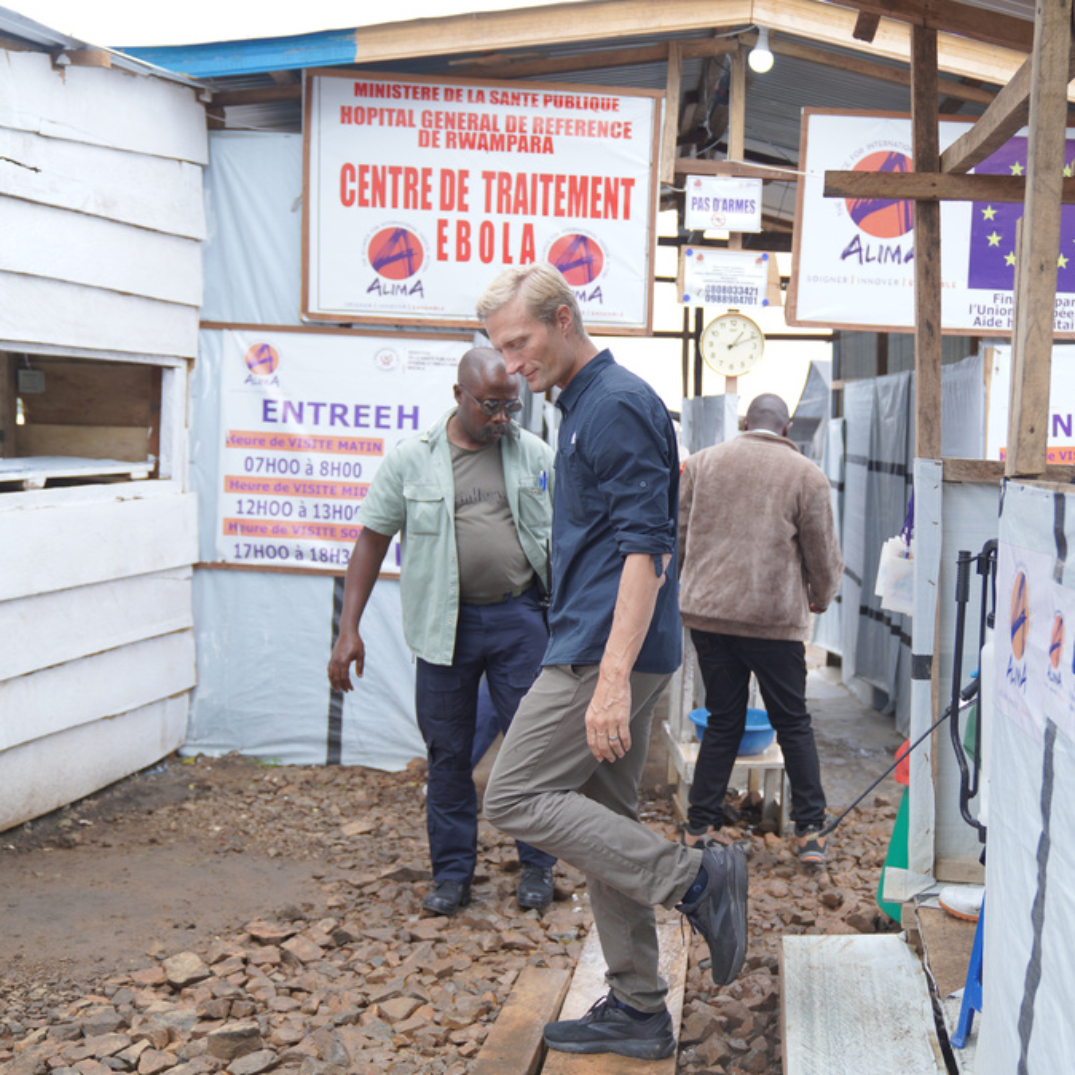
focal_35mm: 40
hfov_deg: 41.1
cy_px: 539
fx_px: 1405
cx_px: 758
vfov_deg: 41.9
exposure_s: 1/400
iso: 160
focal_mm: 31
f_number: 2.8
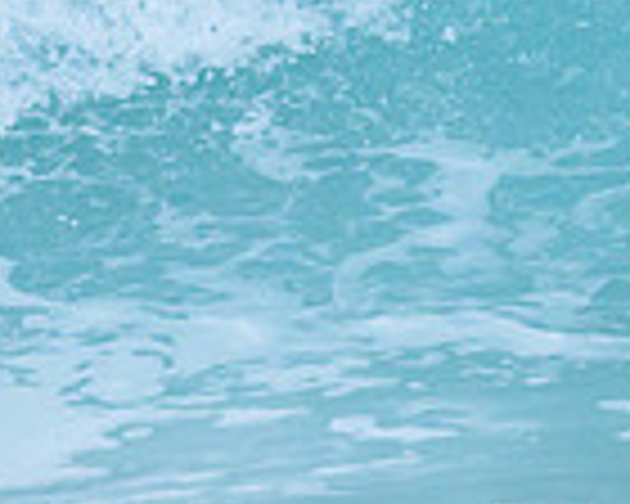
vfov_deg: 0.4
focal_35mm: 3472
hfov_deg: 0.6
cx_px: 859
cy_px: -441
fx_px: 64737
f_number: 11
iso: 2800
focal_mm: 760
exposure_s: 1/1600
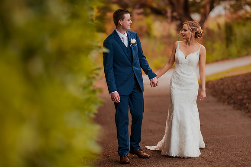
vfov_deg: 10.1
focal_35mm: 135
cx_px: 126
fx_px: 941
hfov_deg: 15.2
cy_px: 84
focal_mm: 135
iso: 320
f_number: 1.8
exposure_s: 1/800
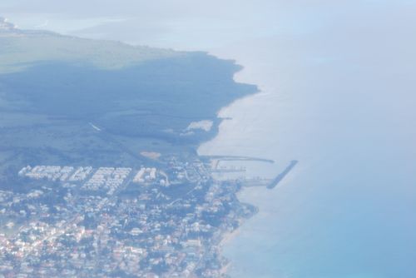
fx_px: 1214
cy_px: 139
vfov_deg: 13.1
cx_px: 208
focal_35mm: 105
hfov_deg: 19.4
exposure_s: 1/500
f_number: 5.6
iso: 200
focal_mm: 70
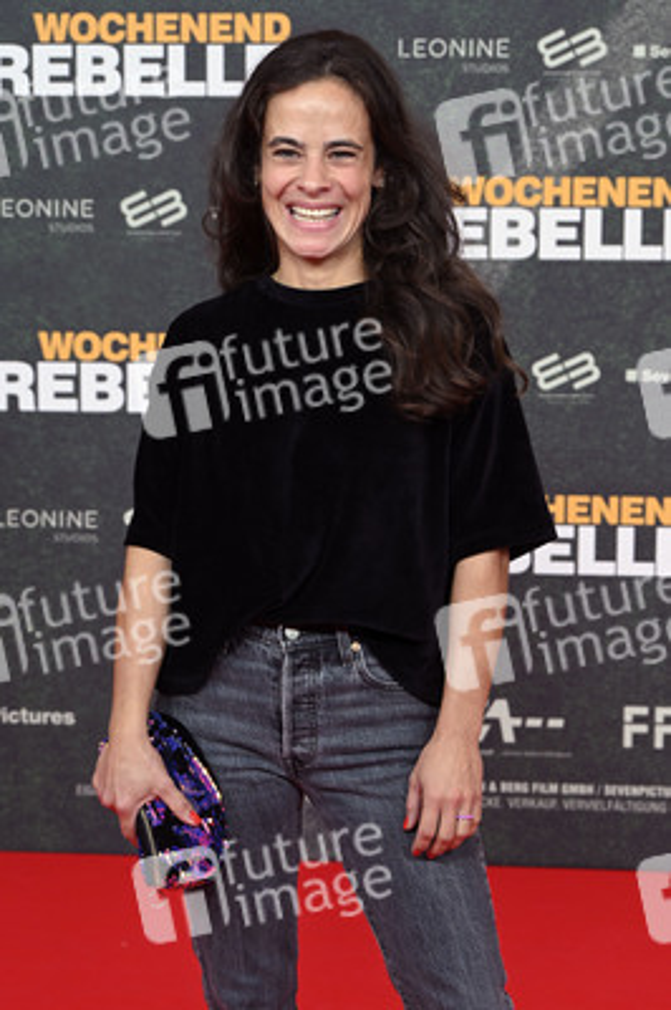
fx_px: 1876
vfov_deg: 30.1
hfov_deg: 20.3
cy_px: 505
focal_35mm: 67
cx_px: 336
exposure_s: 1/200
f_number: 6.3
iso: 1000
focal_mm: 67
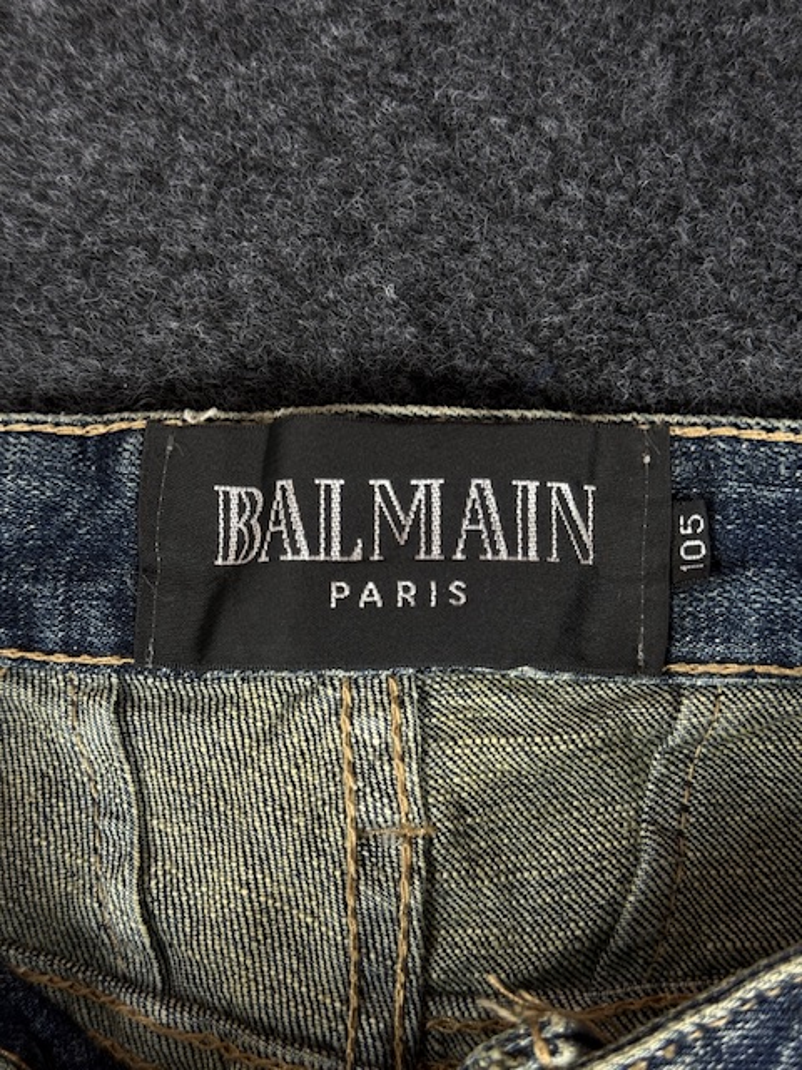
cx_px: 401
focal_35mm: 48
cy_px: 535
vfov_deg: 39.7
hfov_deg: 30.3
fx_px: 1483
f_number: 1.78
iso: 100
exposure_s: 1/50
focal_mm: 6.76
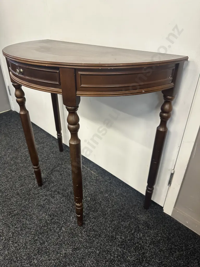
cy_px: 134
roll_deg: +0.8
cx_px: 100
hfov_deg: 56.8
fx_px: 185
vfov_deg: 71.6
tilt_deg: -32.0
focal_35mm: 24
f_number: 1.78
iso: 160
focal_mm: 6.86
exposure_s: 1/50
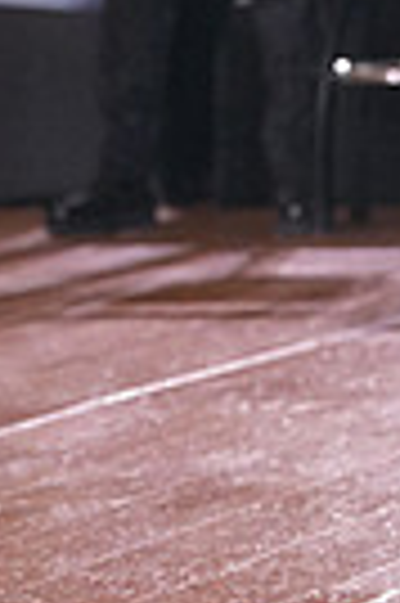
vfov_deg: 5.0
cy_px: -153
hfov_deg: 3.3
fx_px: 6884
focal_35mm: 412
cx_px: 861
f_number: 4
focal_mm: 95
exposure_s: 1/500
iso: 2000
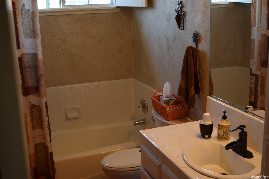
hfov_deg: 42.3
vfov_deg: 28.9
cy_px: 90
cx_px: 134
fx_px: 347
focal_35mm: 46
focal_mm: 31
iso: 400
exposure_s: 1/80
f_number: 4.5
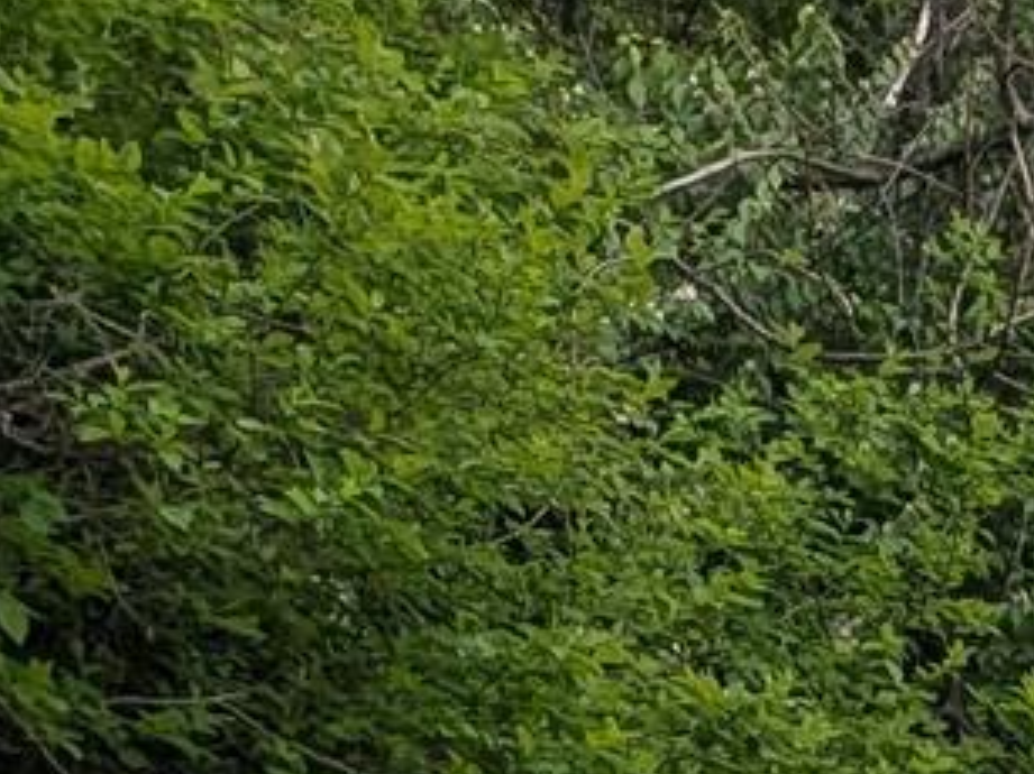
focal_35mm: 160
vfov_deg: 7.9
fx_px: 4777
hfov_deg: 9.9
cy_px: 2403
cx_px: 2903
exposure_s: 1/507
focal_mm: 4.53
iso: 27
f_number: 1.7
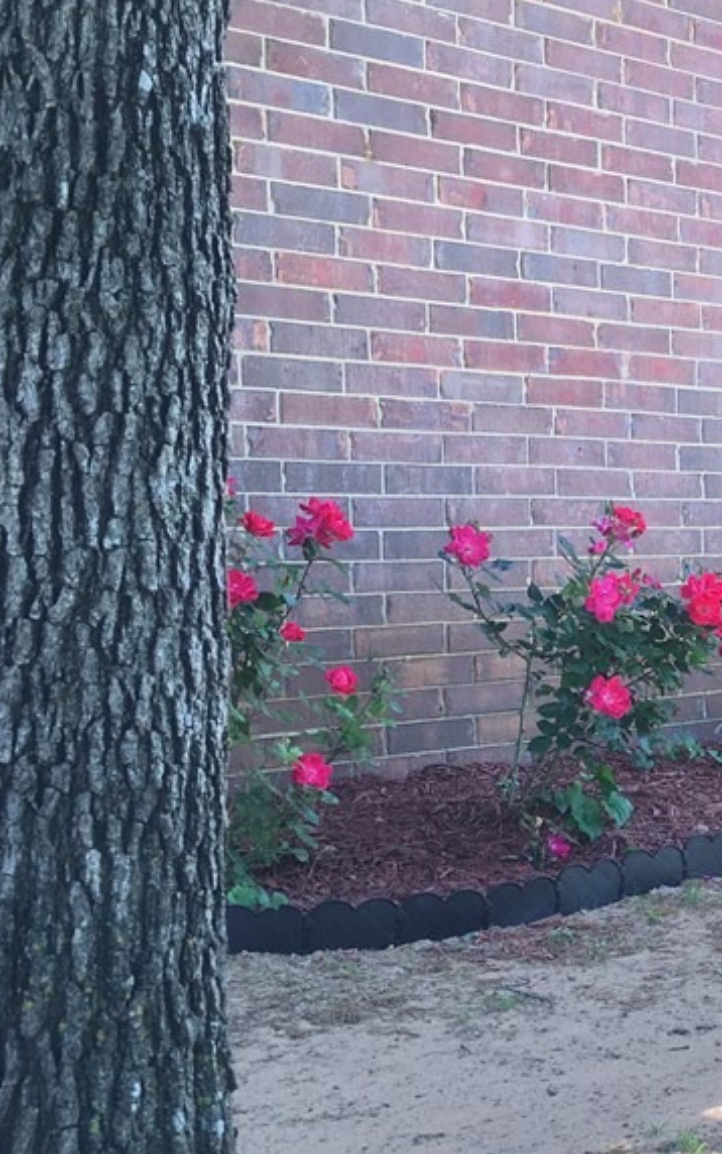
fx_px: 1730
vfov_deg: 36.9
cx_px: 841
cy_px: 621
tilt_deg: -2.9
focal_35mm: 55
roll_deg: +0.3
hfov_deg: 22.0
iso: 25
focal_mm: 4.15
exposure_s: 1/120
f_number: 2.2
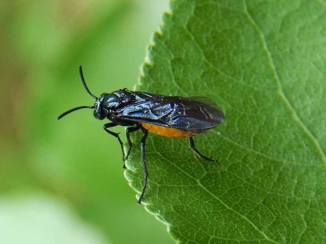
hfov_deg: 23.0
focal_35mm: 85
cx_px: 163
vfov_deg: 17.4
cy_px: 122
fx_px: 801
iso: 125
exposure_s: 1/60
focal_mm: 15.3
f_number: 4.3
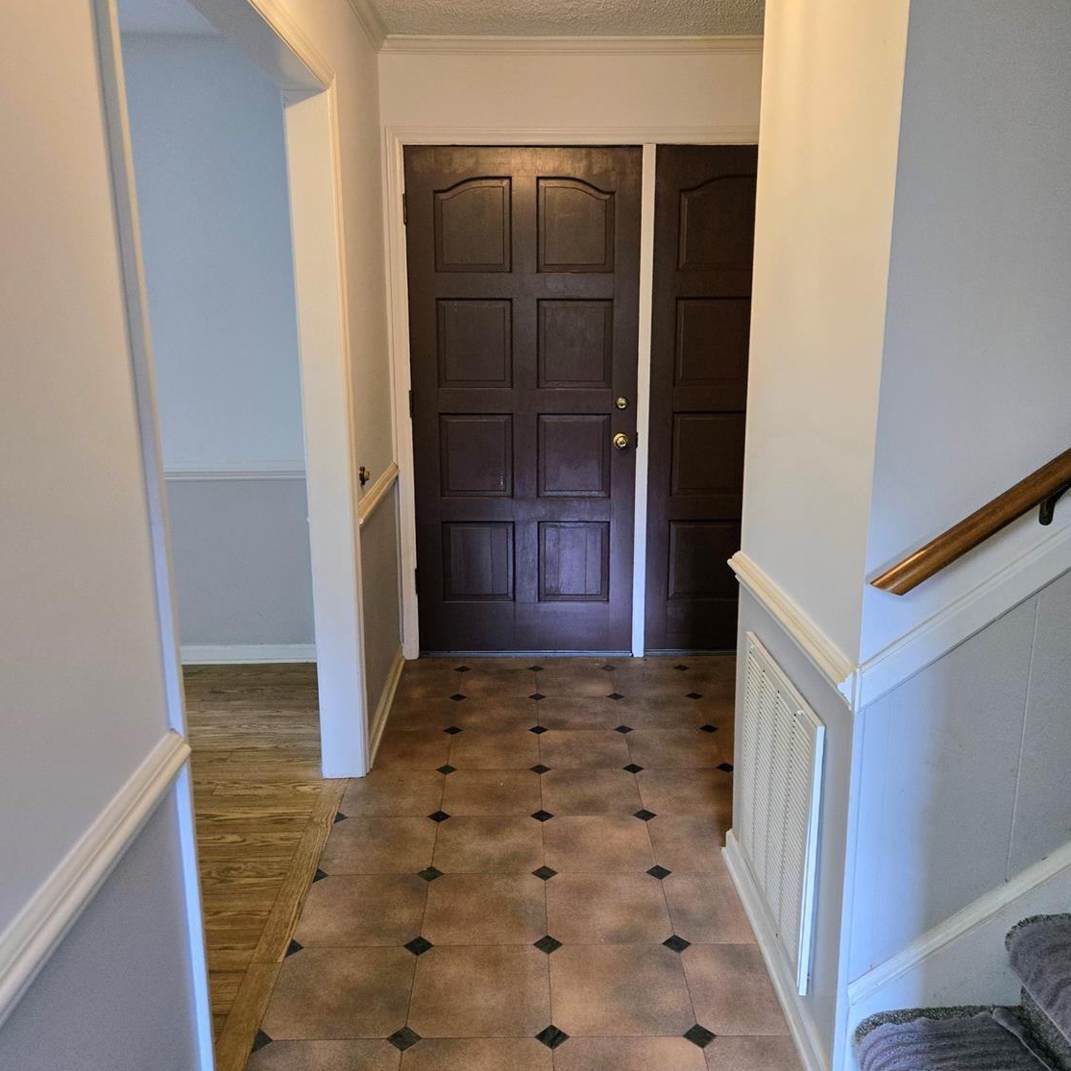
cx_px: 527
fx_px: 980
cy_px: 526
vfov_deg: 57.3
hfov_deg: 57.3
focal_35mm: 28
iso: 250
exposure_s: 1/120
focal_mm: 5.4
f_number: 1.8
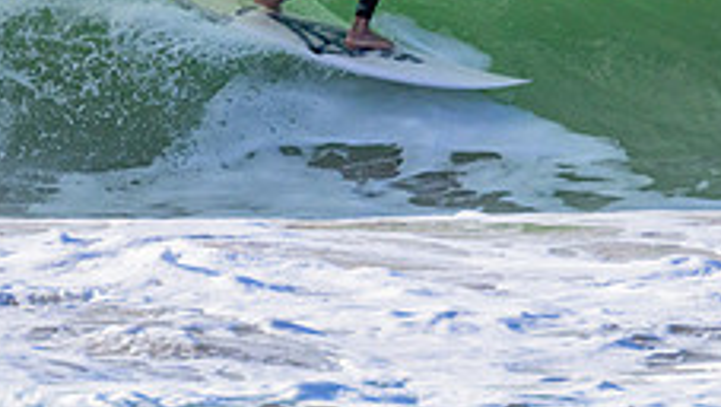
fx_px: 40956
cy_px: -94
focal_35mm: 2141
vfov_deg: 0.6
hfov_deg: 1.0
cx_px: 489
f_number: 11
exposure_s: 1/2000
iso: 1600
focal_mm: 800
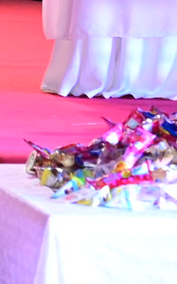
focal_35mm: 379
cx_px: -623
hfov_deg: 3.3
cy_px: -282
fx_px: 2928
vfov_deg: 5.4
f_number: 4.5
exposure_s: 1/125
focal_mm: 51
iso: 5000
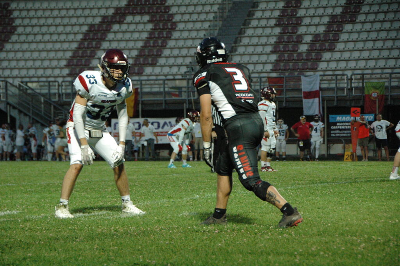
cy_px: 133
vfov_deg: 9.6
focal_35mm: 142
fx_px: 1582
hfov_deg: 14.4
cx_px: 200
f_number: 5.3
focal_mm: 95
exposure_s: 1/50
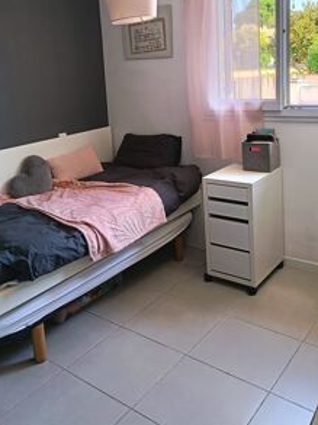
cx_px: 121
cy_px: 141
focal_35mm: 35
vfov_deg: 51.7
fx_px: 430
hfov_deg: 40.4
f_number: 1.75
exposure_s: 1/50
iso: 495
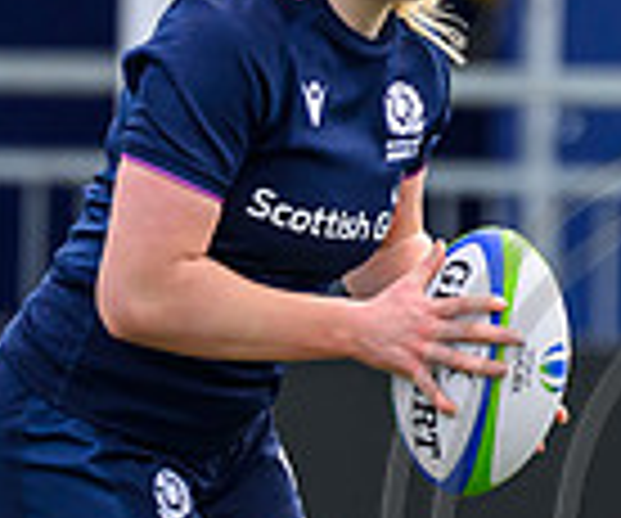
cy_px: 340
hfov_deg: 0.5
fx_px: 71009
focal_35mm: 3801
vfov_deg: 0.4
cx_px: 374
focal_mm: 560
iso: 500
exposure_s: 1/1600
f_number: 4
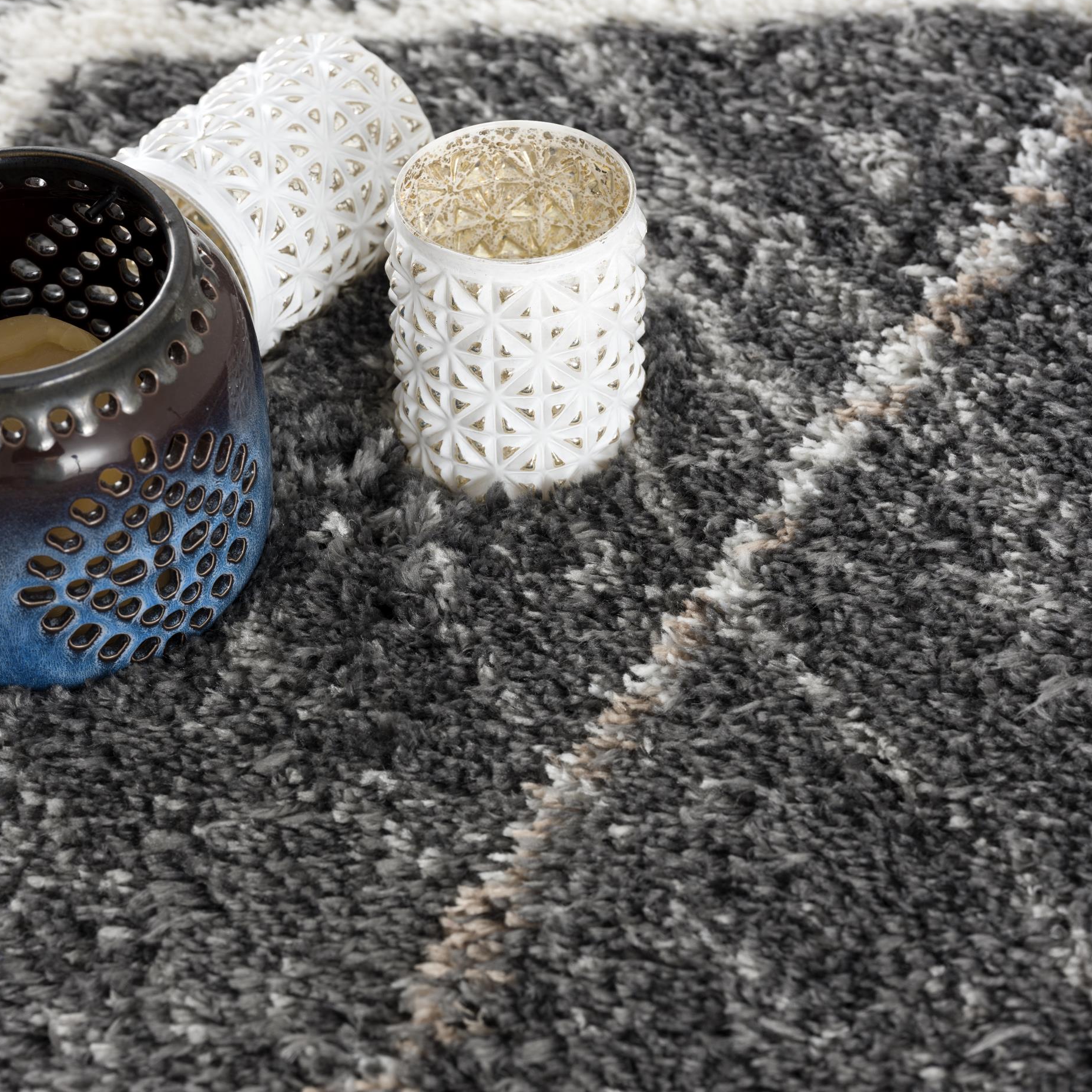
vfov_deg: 15.4
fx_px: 4033
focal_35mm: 113
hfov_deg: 15.4
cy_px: 543
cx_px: 458
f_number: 9
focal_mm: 120
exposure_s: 1/125
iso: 100
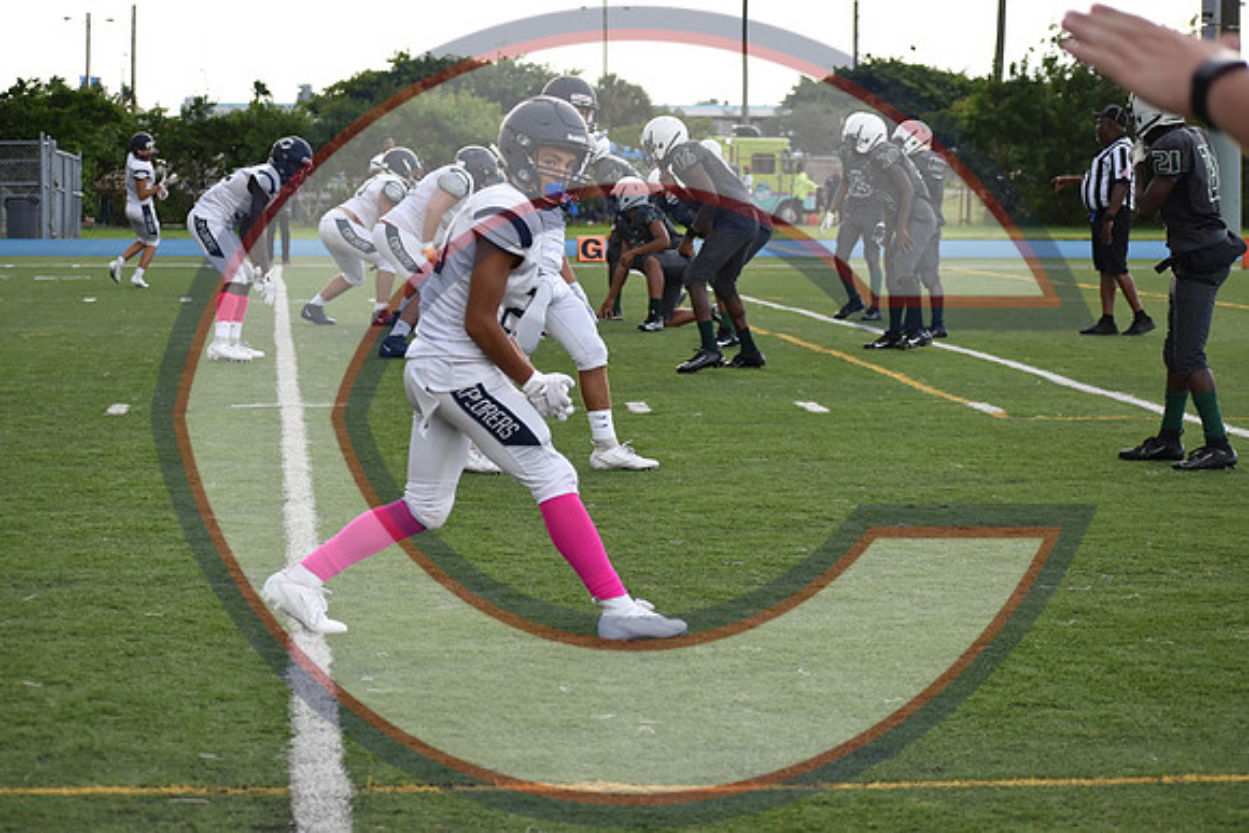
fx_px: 3644
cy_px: 416
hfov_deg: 19.5
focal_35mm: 105
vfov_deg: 13.0
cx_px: 624
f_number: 4.5
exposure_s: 1/1000
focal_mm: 70
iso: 720
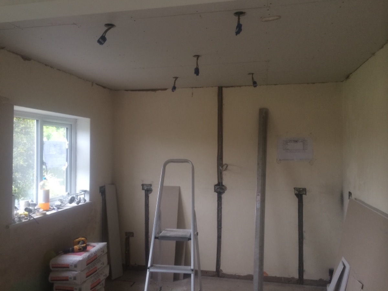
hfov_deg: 60.0
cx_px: 194
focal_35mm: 30
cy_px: 146
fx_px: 336
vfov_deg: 46.8
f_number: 2.2
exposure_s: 1/40
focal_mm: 4.12
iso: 40
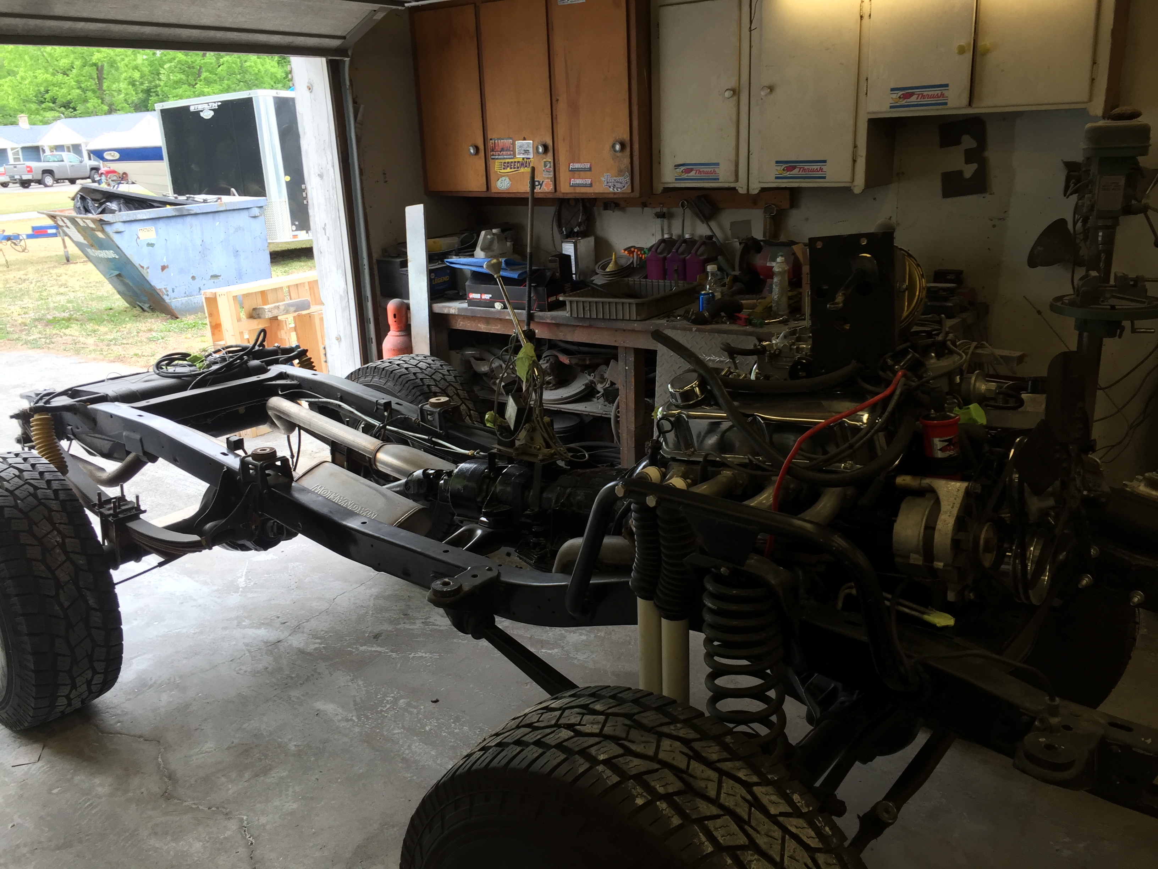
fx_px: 970
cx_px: 579
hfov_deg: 61.7
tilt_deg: -16.3
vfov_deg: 48.2
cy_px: 434
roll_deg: +2.2
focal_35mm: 29
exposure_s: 1/60
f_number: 2.2
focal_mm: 4.15
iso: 40
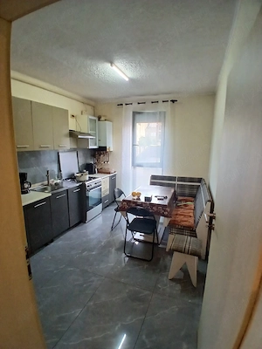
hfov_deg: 74.7
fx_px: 172
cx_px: 131
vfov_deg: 91.0
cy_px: 174
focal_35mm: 17
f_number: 2.2
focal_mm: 1.4
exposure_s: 1/33.3
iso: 160
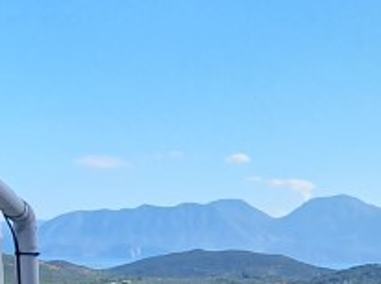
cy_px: 428
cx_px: 564
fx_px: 1000
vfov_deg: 15.0
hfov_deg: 19.0
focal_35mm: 91
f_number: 2.2
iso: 50
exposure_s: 1/722
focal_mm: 1.8
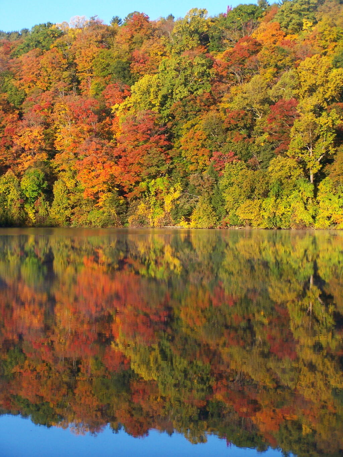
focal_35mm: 105
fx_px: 1387
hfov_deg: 14.1
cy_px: 228
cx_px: 172
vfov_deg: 18.7
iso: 100
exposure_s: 1/500
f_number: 3.2
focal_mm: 17.5
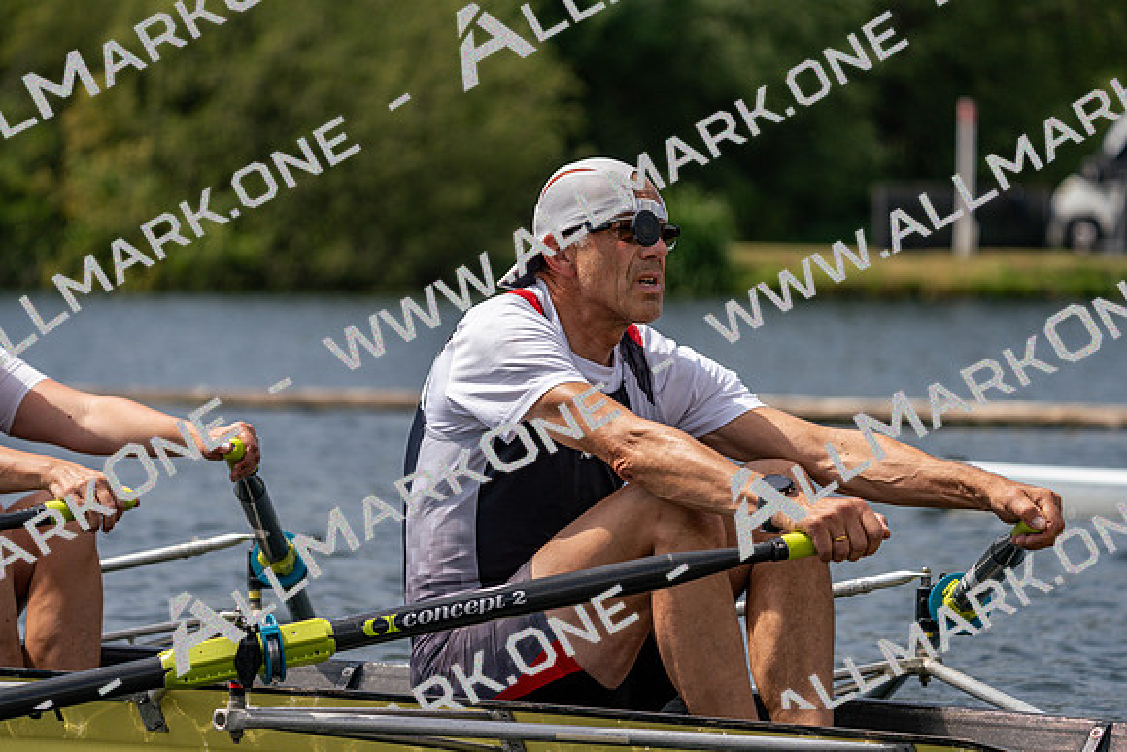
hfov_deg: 10.3
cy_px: 376
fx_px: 6262
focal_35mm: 200
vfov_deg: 6.9
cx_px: 564
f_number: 5.6
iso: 200
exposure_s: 1/1600
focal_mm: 200
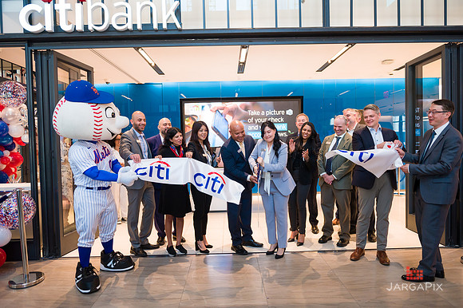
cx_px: 232
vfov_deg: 53.1
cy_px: 154
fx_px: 308
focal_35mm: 24
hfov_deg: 73.8
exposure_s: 1/200
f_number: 4
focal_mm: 24
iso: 800
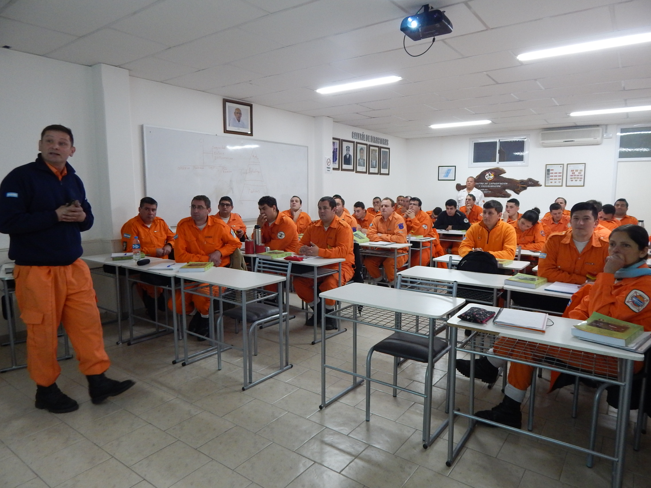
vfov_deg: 61.1
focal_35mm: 22
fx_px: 414
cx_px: 326
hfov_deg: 76.4
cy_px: 244
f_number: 3
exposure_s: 1/30
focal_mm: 4
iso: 320
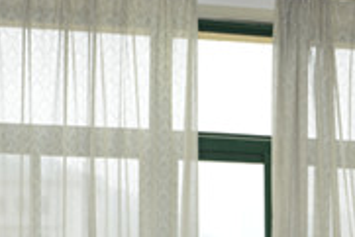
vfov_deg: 13.5
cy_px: 353
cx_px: 237
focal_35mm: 96
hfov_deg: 21.1
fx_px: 947
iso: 800
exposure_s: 1/60
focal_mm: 29
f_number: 5.6
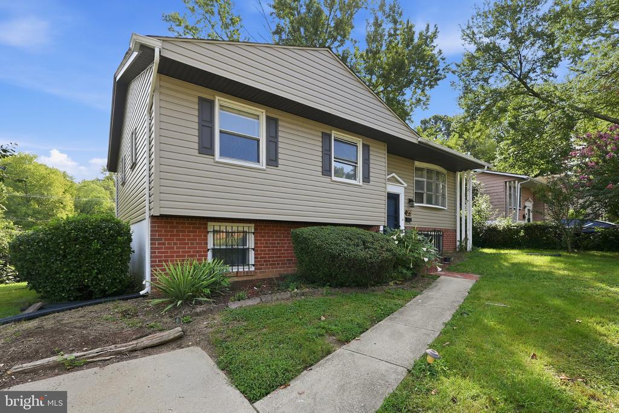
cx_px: 310
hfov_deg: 96.7
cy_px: 206
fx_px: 275
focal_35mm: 16
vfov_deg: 73.8
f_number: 5
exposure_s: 1/160
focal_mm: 16
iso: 80
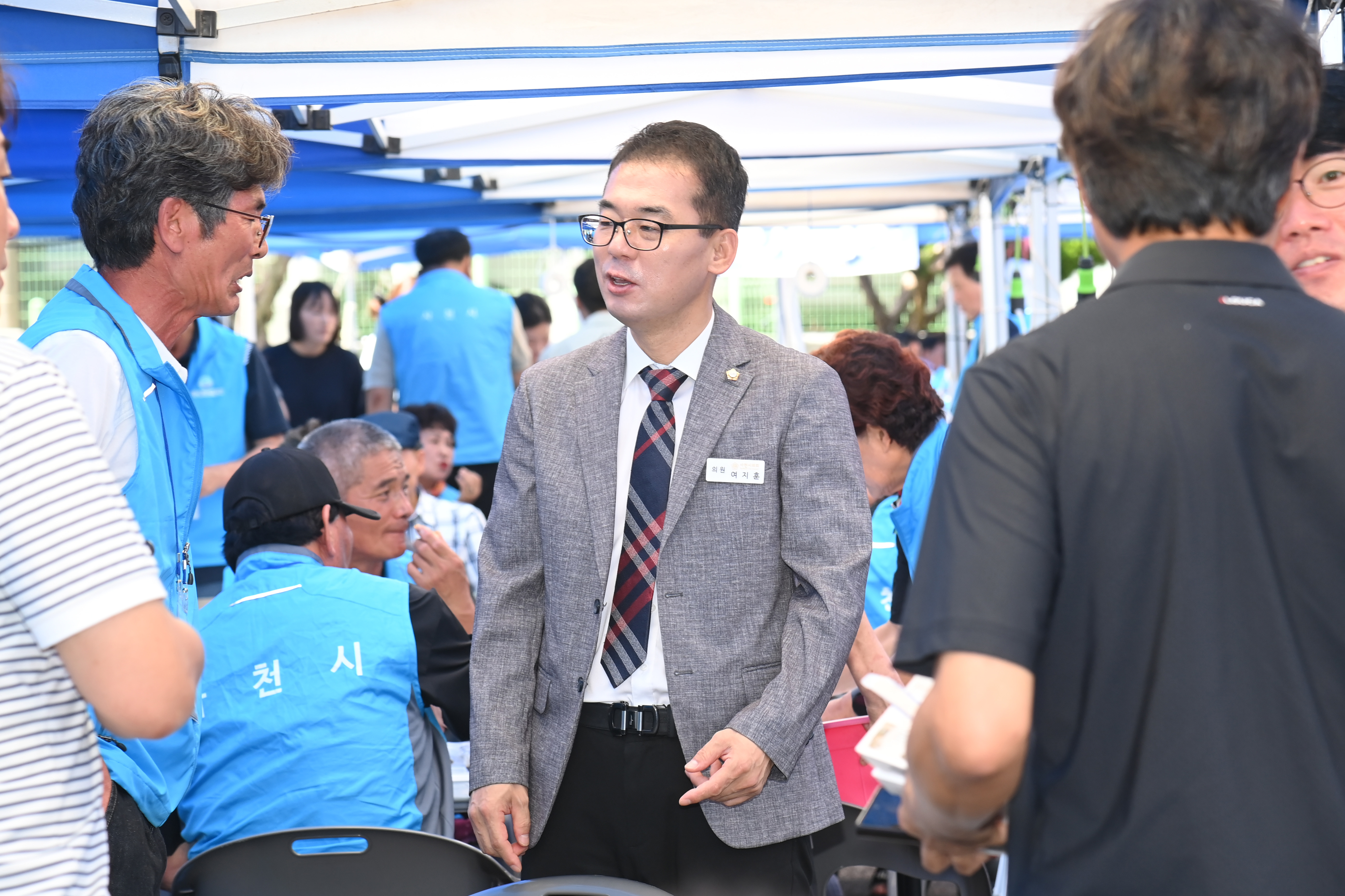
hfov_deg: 20.8
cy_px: 448
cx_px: 672
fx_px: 3661
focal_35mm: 98
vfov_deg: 14.0
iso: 640
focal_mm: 98
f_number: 6.3
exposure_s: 1/250
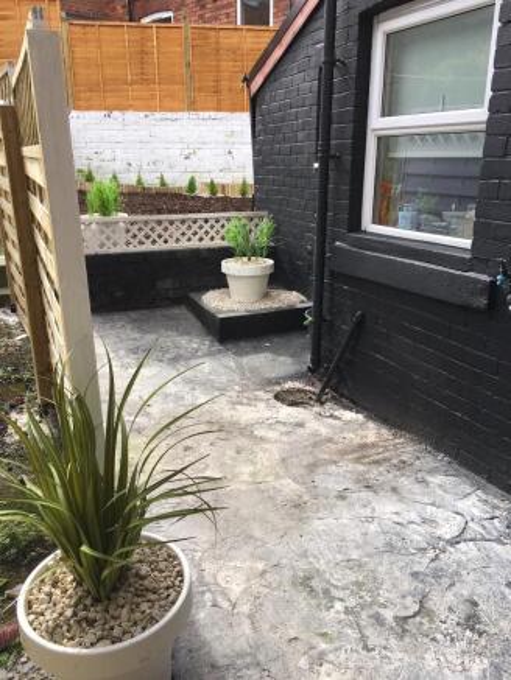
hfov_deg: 48.2
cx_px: 256
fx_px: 571
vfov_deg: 61.6
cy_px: 340
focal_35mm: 29
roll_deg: +0.8
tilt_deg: -17.4
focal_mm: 4.15
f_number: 2.2
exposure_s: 1/351
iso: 25
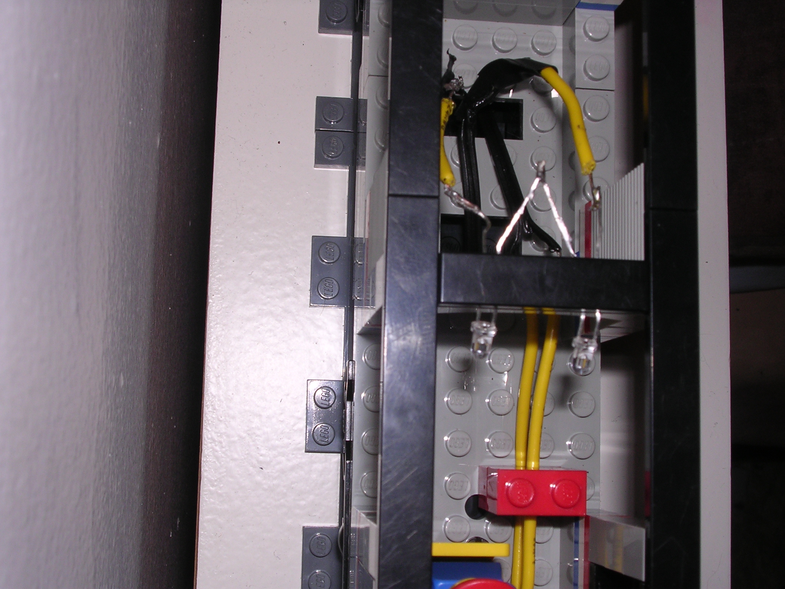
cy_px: 294
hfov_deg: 38.9
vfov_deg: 29.7
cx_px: 392
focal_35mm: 49
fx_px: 1111
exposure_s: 1/60.1
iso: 100
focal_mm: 7.5
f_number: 6.2
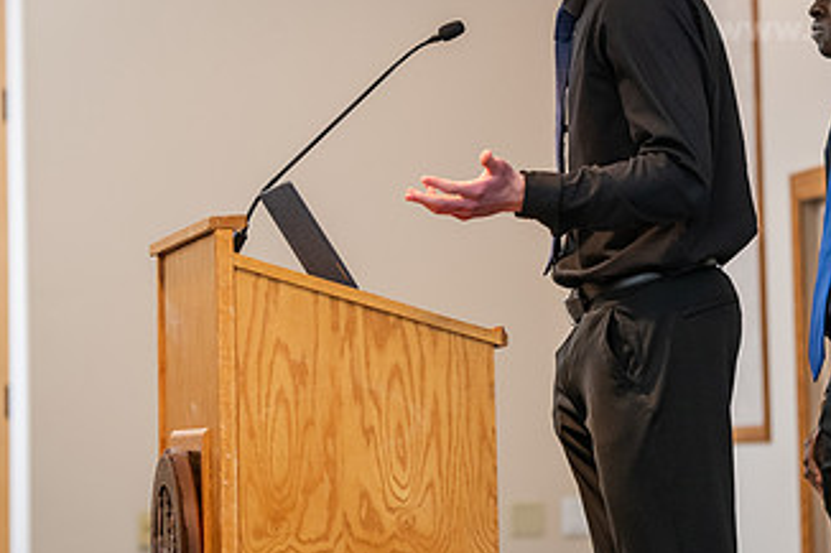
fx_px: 4314
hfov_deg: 11.0
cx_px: 599
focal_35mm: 187
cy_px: 83
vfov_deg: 7.3
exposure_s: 1/200
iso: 1600
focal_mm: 105
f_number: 3.2
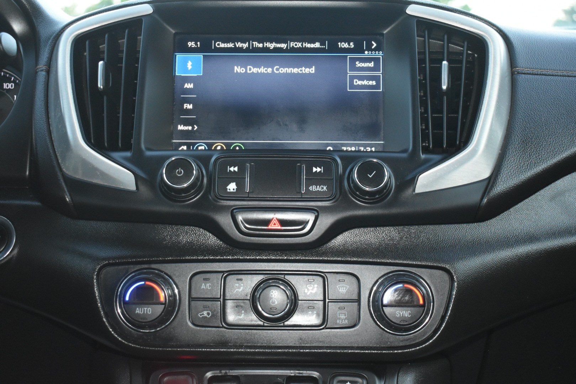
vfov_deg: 25.8
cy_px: 192
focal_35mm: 52
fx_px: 840
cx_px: 288
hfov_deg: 37.8
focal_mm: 35
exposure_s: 1/60
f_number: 4.5
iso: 2500
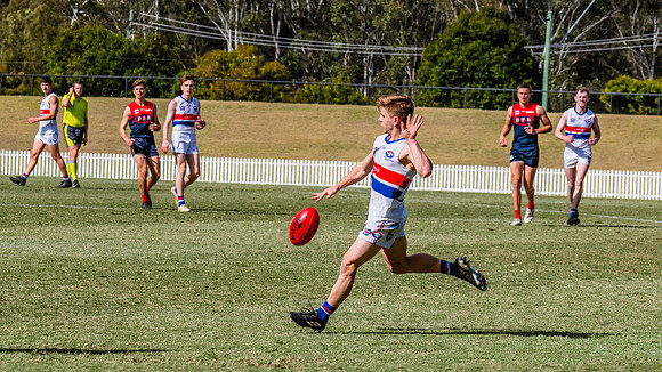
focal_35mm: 223
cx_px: 409
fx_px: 3910
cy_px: 180
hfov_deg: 9.7
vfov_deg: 5.4
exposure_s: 1/2000
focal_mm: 170
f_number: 11
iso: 800
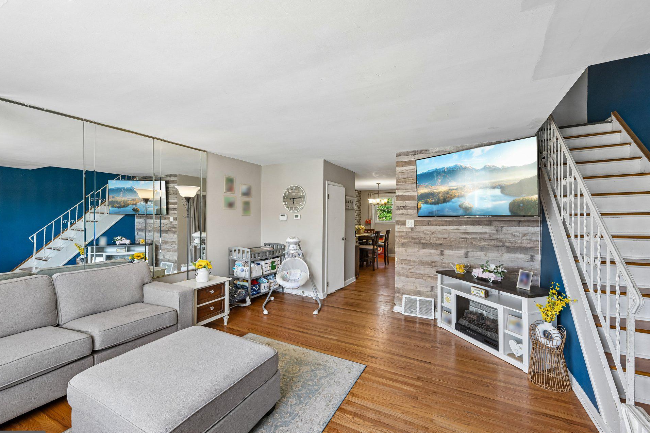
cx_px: 318
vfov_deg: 77.3
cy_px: 223
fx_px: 271
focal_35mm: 15
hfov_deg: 100.4
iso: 400
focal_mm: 14
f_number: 8
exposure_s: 1/15
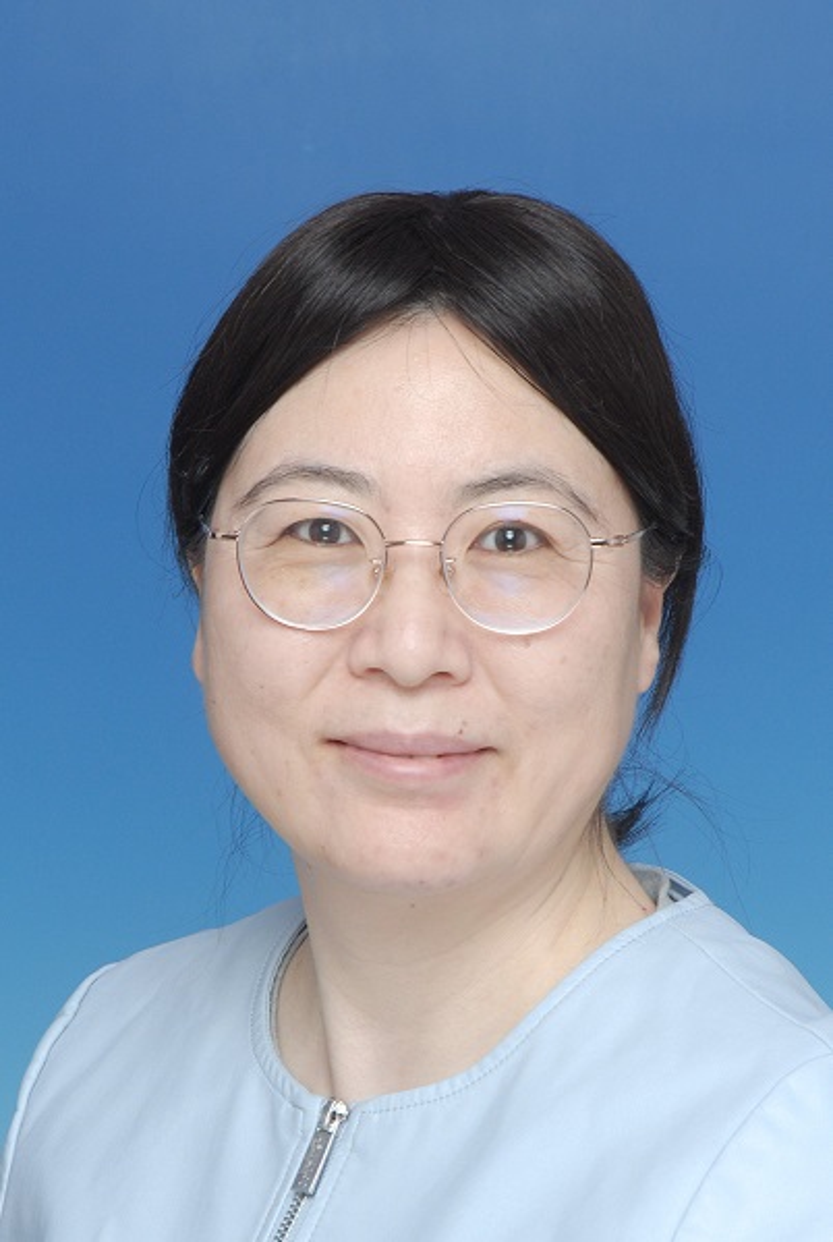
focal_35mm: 105
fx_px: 3627
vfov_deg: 19.4
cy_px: 621
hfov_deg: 13.1
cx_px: 416
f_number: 8
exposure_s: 1/100
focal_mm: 70
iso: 320
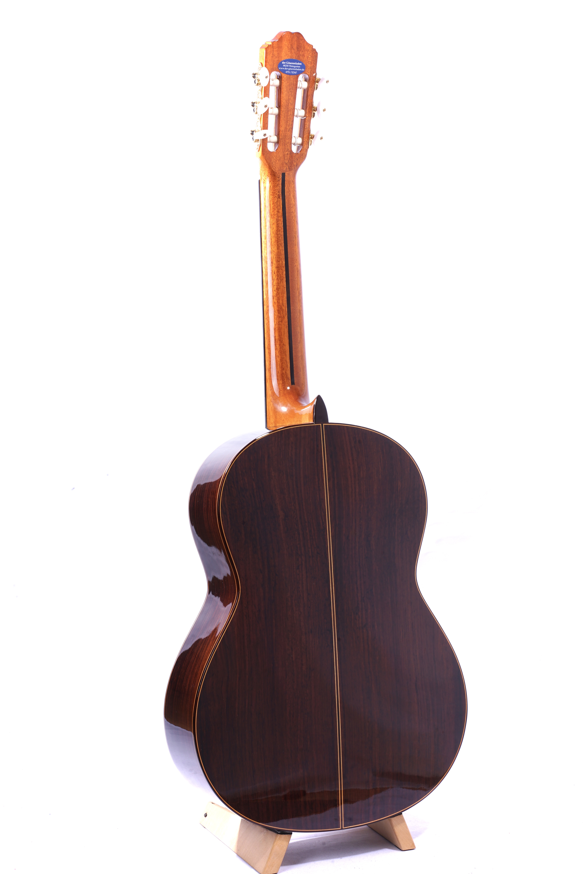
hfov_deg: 20.6
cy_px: 437
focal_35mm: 66
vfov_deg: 30.5
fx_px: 1603
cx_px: 292
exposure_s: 1/50
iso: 100
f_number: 22
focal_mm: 66
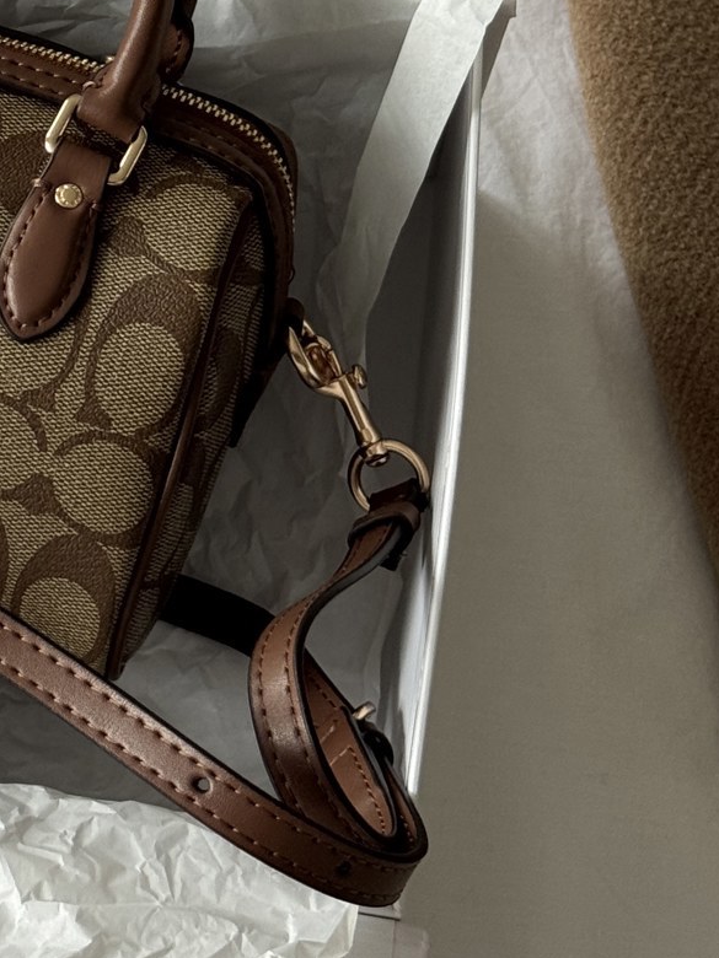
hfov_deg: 11.8
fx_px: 3406
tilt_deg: -61.3
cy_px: -29
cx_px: -122
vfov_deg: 15.7
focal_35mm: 123
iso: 80
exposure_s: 1/121
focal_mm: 6.76
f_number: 1.78
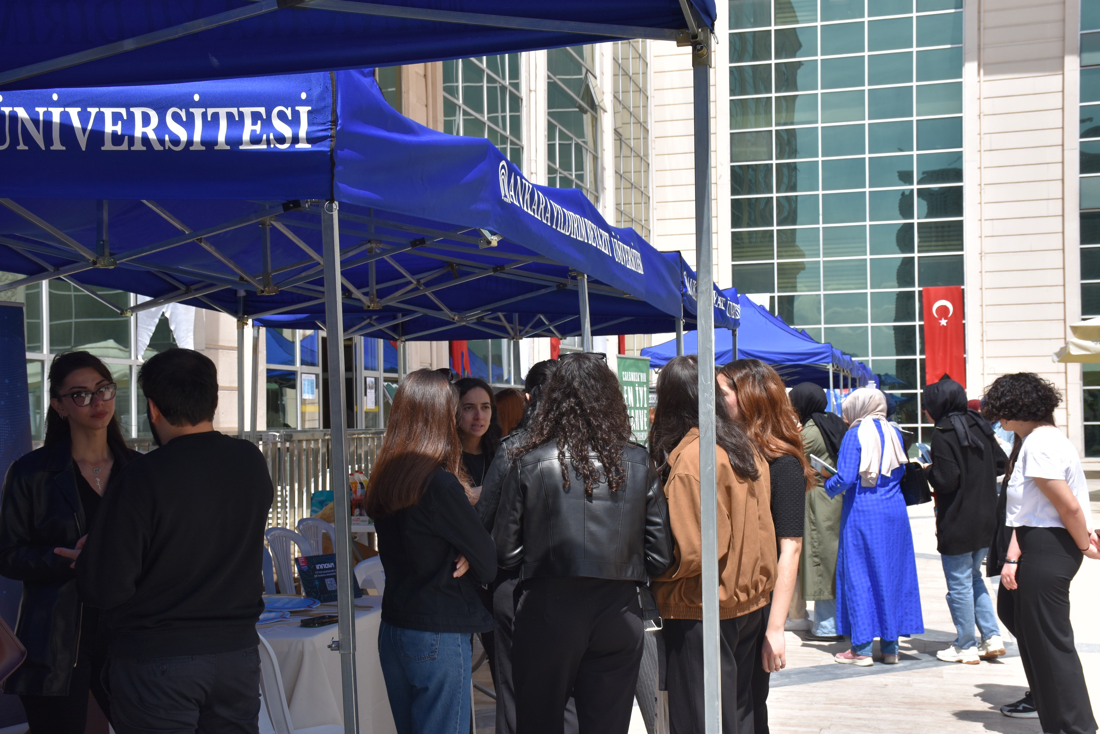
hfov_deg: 38.9
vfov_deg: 26.5
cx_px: 550
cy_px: 367
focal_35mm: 51
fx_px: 1558
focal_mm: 34
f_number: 8
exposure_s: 1/500
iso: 220
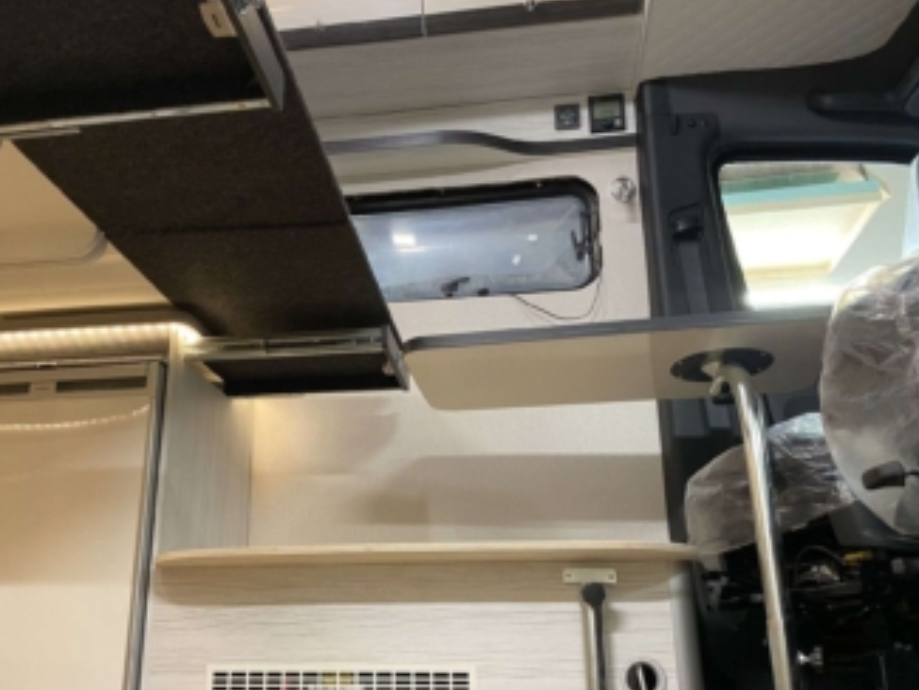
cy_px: 387
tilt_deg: +17.4
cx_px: 379
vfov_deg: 44.1
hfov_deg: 56.5
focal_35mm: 32
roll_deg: +0.2
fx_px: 850
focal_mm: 4.25
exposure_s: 1/50
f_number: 1.8
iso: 320
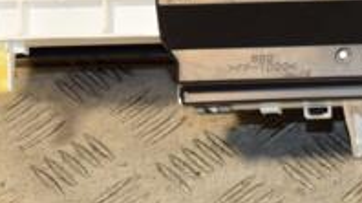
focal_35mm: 143
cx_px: 483
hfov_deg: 14.4
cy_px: 18
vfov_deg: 8.4
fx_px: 1372
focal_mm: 30
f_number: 5.6
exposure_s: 1/200
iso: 800
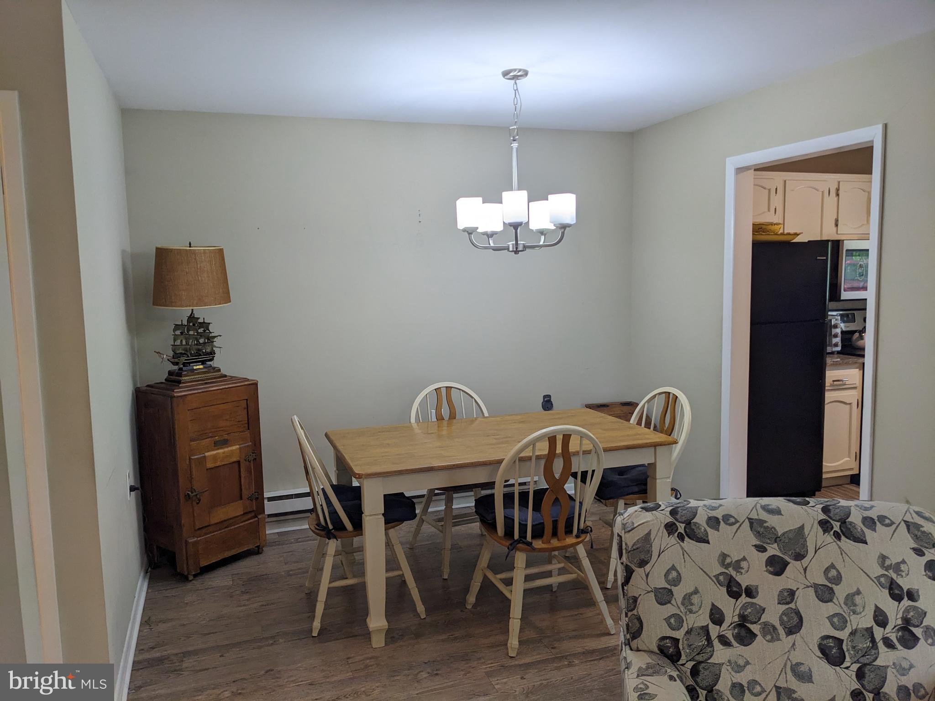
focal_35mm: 27
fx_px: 729
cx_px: 468
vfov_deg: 51.4
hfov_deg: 65.3
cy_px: 350
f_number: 1.73
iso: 48
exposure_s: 1/112
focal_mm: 4.38
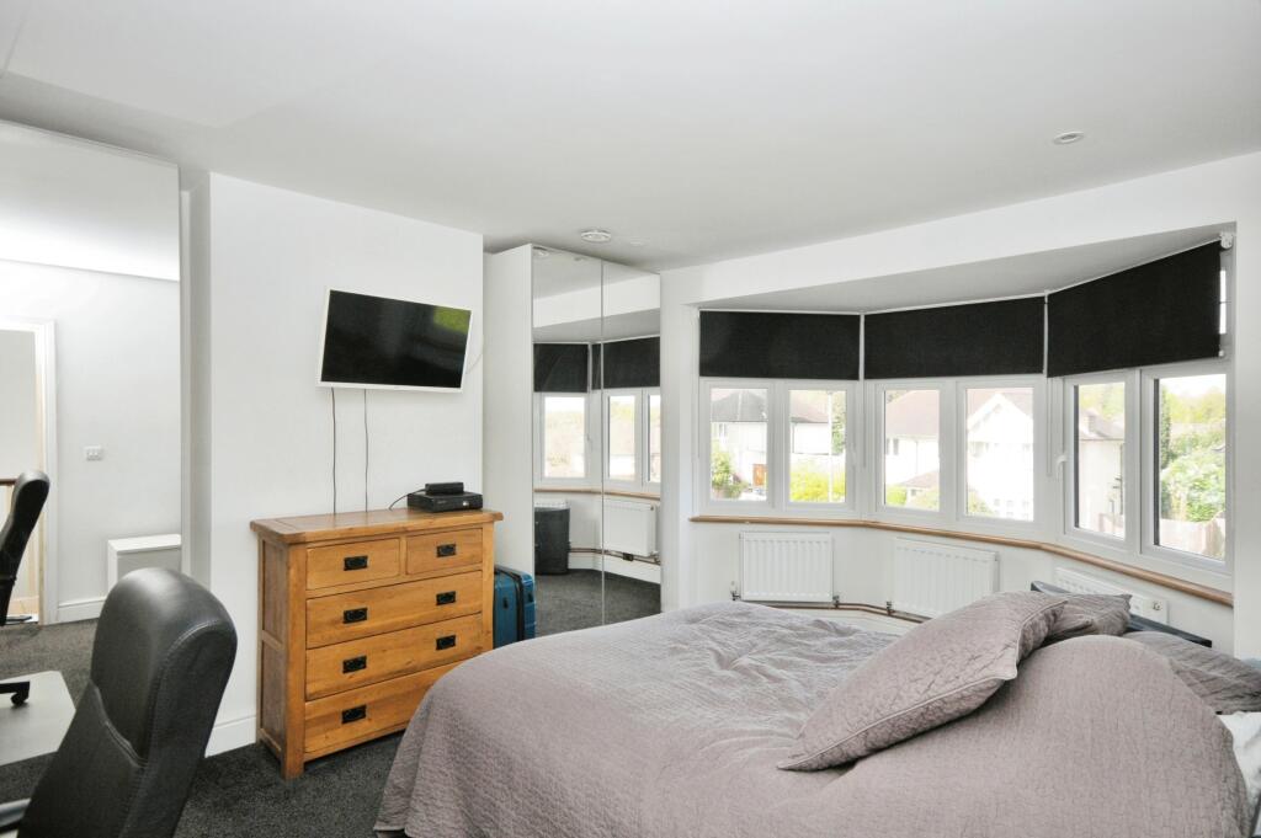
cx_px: 630
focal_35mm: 20
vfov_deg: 63.1
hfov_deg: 85.5
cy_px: 419
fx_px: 682
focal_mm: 13
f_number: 7.1
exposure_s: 1/200
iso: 500
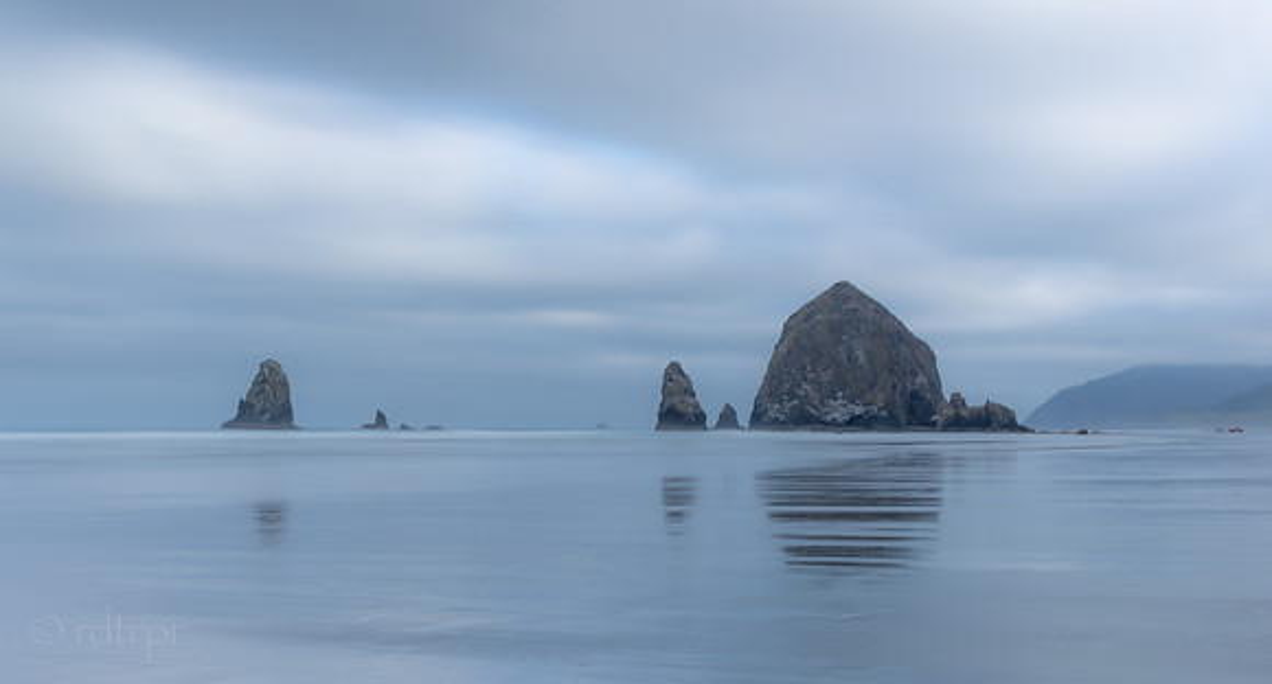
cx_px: 649
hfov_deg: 43.9
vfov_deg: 24.4
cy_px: 408
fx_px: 1580
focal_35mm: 47
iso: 31
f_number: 22
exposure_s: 25
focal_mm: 42
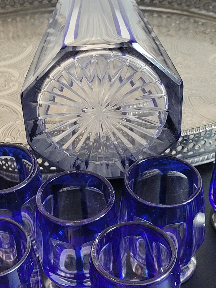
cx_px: 108
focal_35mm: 26
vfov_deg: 67.3
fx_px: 216
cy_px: 144
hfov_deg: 53.1
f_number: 1.8
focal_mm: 5.4
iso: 250
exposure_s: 1/100
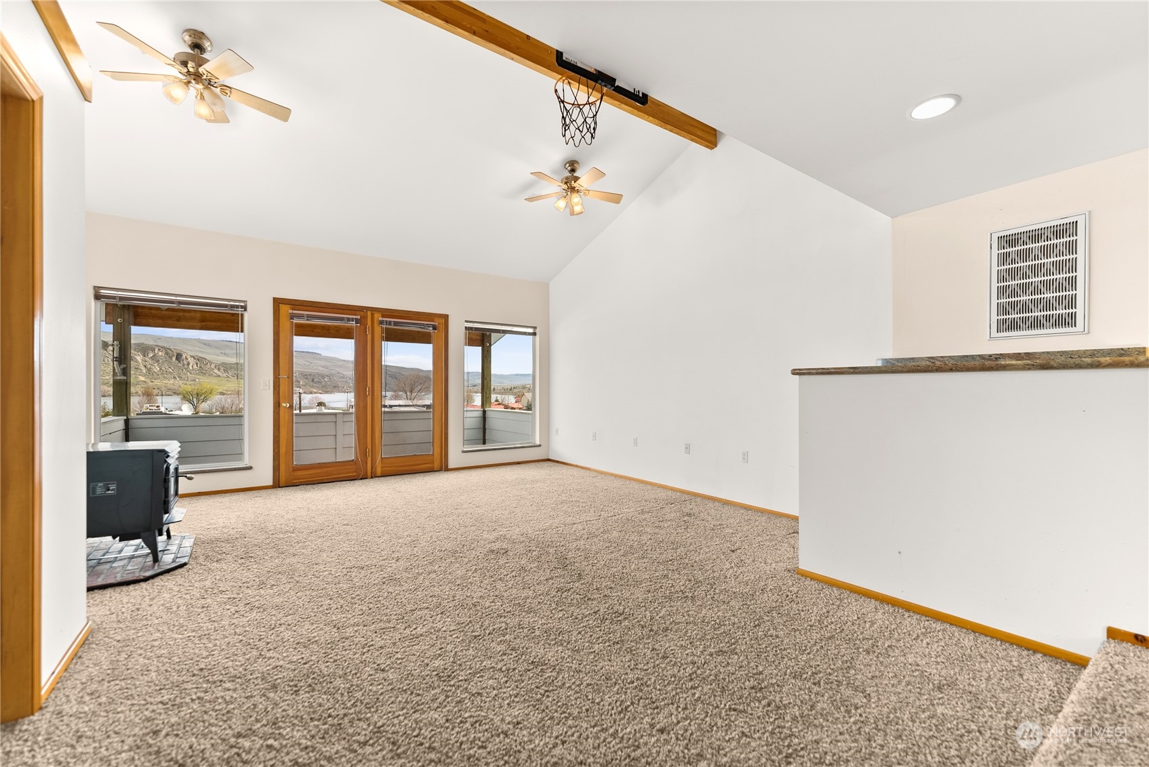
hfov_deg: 104.2
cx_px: 574
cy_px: 384
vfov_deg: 81.3
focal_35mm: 14
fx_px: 447
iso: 400
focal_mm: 14
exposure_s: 1/30
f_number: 2.8
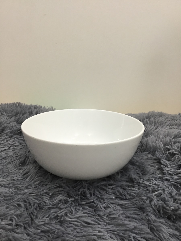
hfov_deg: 45.4
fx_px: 216
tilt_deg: -20.8
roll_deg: +0.3
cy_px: 120
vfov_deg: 58.4
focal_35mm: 31
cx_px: 90
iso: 64
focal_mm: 3.3
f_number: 2.4
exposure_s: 1/33
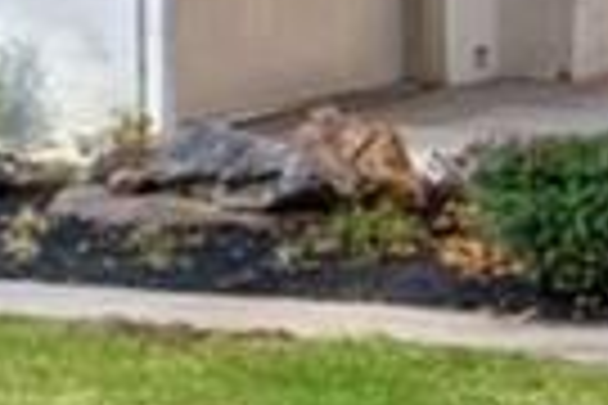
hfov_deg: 11.5
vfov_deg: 9.2
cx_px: -833
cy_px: -50
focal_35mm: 148
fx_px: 2496
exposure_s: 1/1600
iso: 200
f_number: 2.8
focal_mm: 13
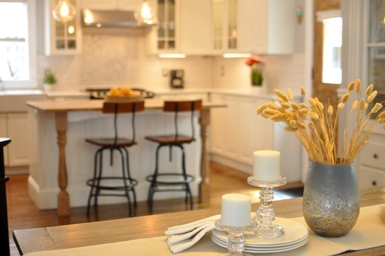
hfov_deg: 37.9
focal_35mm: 52
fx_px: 561
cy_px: 128
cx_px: 192
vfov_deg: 25.7
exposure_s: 1/80
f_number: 2.5
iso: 400
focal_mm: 35
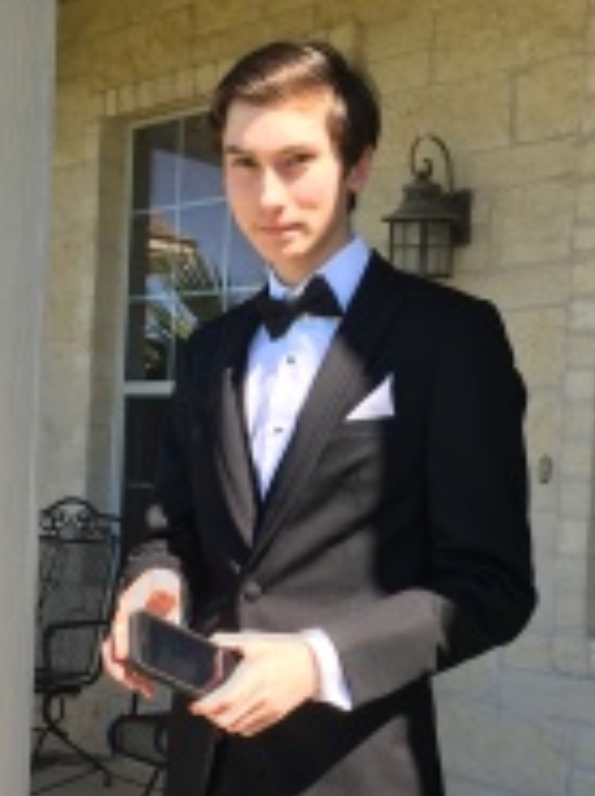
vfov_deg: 33.6
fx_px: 1309
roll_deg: -2.5
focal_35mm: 57
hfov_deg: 25.6
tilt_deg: -1.4
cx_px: 270
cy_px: 514
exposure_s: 1/390
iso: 25
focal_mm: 4.15
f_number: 2.2
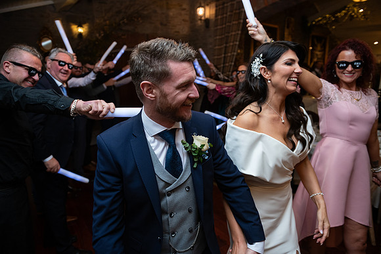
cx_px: 190
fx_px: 254
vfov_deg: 53.2
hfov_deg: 73.7
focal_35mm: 24
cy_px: 127
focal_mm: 24
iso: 640
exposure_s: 1/160
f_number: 3.5
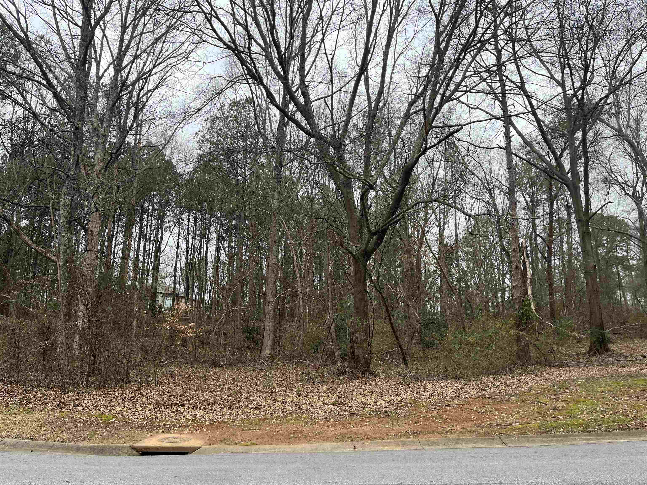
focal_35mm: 26
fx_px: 486
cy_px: 242
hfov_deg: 67.3
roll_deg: -0.8
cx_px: 324
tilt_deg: +13.5
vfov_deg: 53.1
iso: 50
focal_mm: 5.1
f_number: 1.6
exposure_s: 1/422
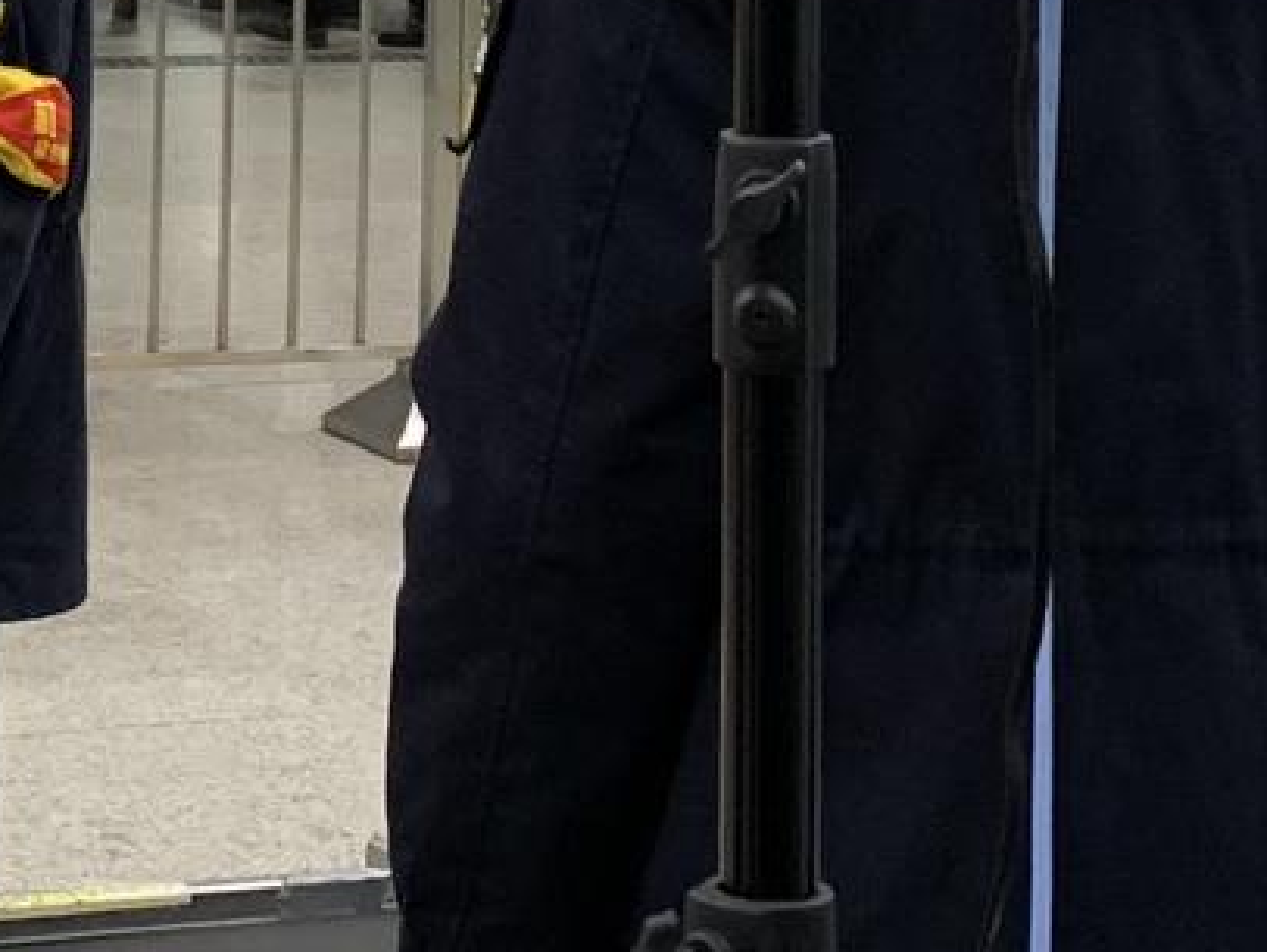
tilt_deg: +0.7
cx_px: 131
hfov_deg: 14.9
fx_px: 4798
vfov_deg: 11.0
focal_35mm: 131
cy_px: -346
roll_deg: -0.1
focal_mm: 4.25
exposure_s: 1/50
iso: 125
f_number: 1.8
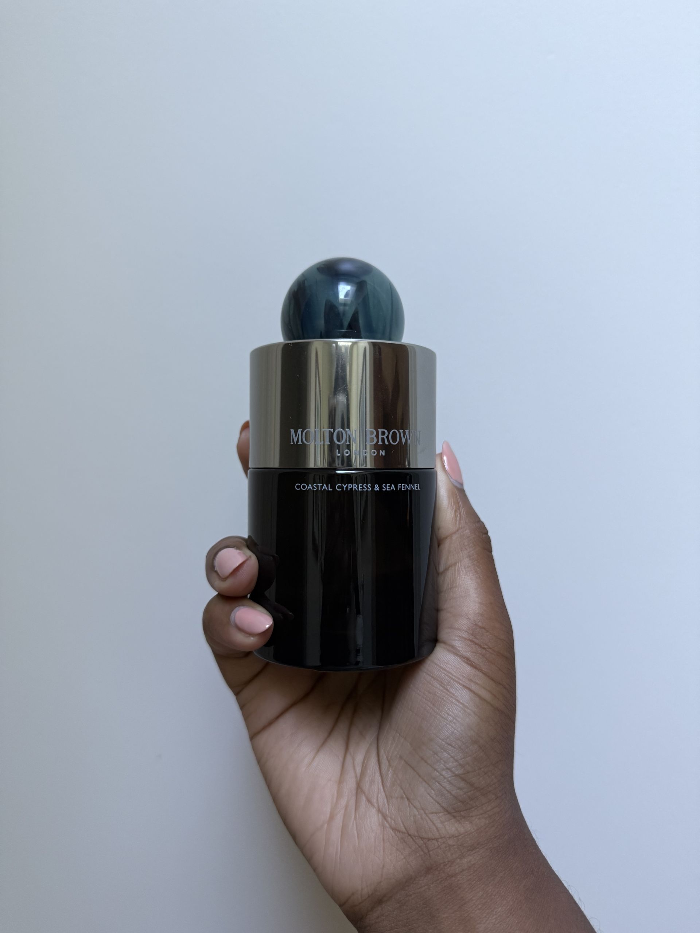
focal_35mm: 24
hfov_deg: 56.8
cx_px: 350
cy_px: 466
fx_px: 647
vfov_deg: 71.6
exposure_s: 1/49
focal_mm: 6.76
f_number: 1.78
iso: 250
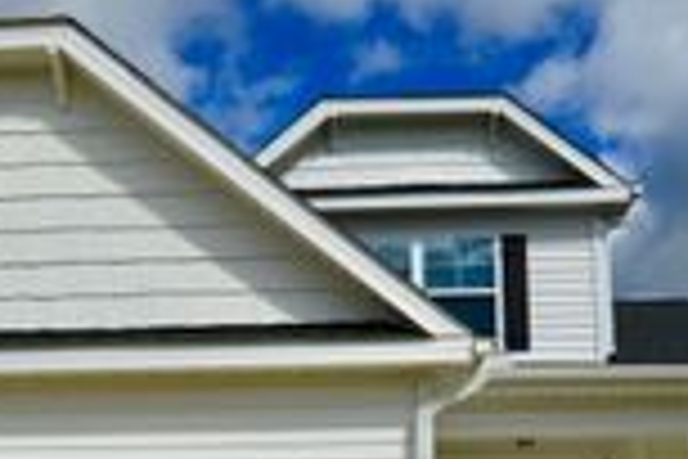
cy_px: 513
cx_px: 301
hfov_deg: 40.3
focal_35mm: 49
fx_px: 936
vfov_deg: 25.4
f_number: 11
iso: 220
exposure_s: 1/500
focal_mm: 10
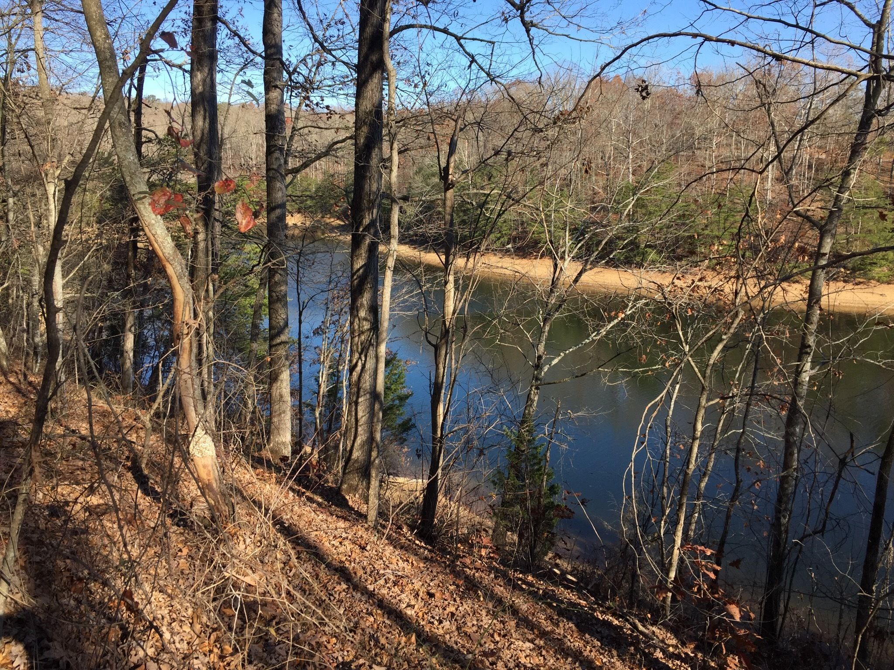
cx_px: 447
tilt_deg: -12.7
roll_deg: +0.1
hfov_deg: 61.7
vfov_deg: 48.2
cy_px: 335
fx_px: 749
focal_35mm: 29
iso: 32
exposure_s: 1/791
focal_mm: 4.15
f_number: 2.2
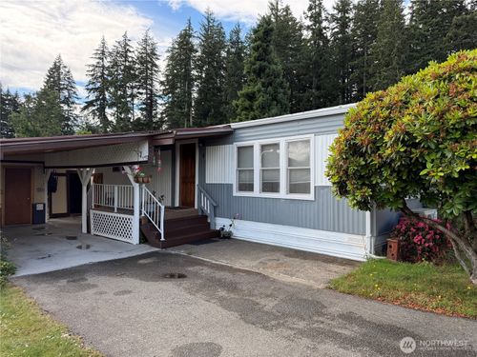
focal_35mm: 24
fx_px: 331
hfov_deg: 71.6
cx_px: 238
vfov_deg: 56.8
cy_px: 178
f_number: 1.78
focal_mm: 6.76
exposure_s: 1/1211
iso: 100
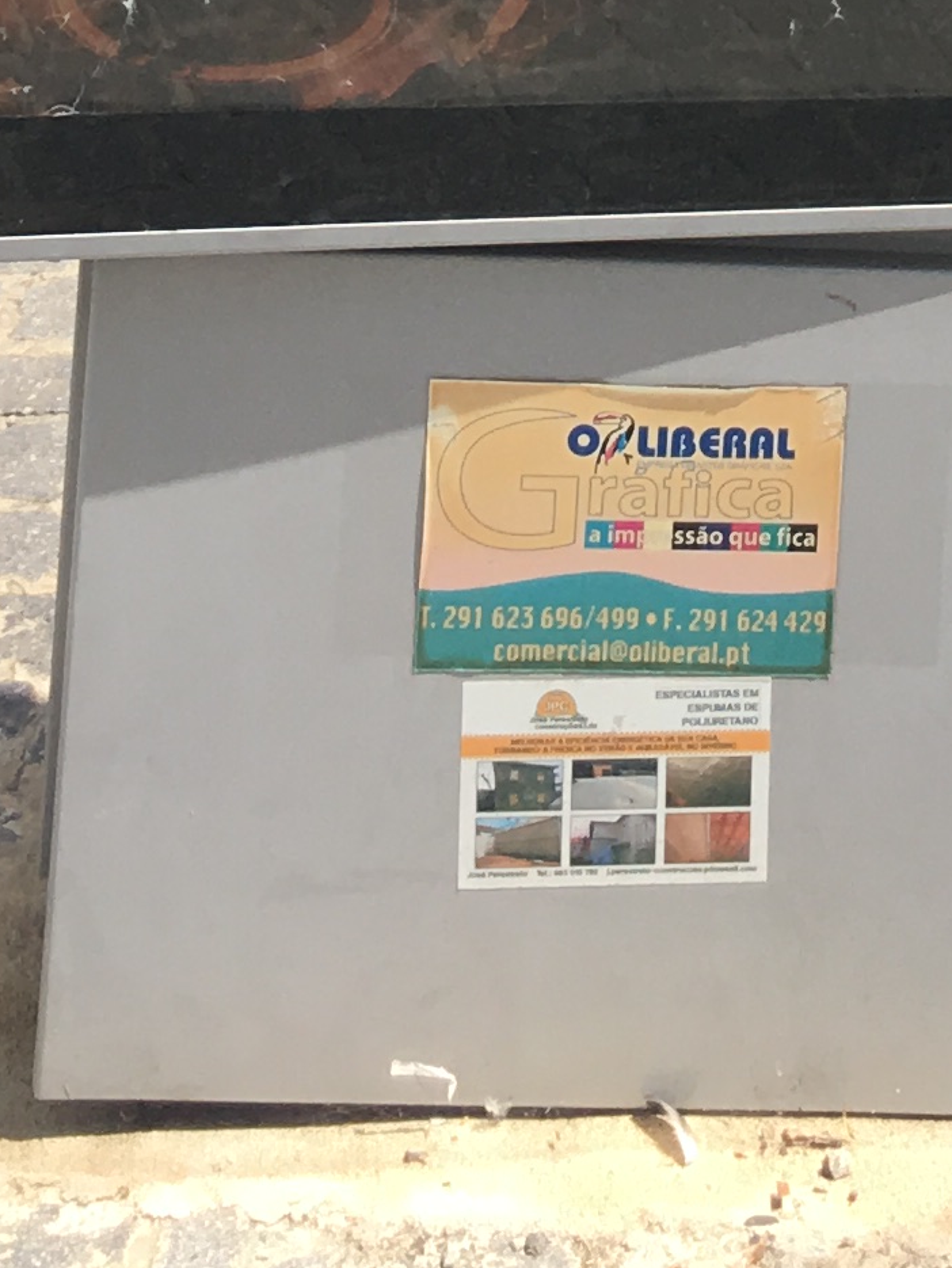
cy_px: -1310
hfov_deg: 11.8
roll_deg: -2.2
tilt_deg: -7.5
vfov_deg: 13.4
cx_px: 721
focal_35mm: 125
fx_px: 4580
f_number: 2.2
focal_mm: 4.15
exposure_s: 1/1350
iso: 25
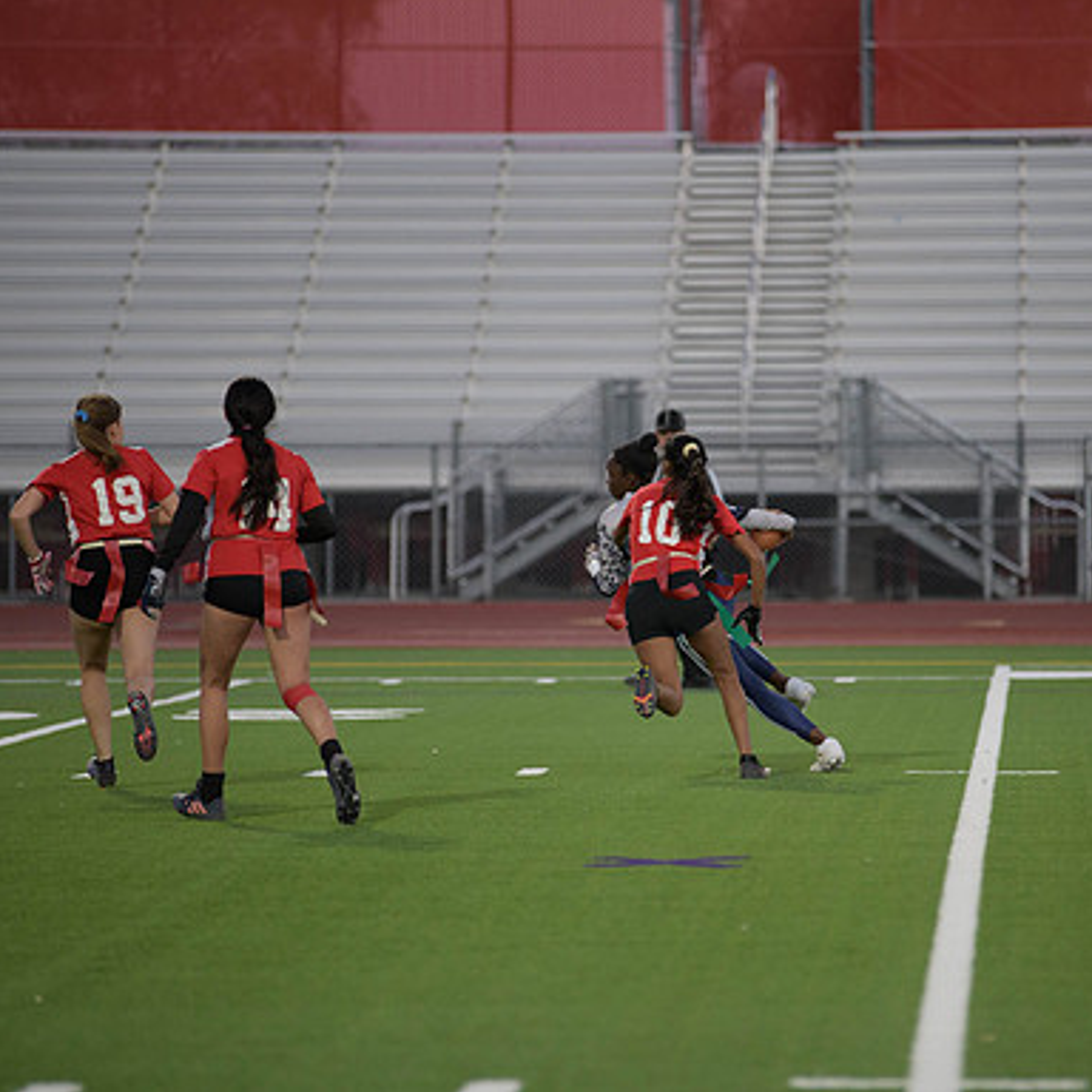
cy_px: 545
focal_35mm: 231
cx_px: 680
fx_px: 8244
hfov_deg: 7.6
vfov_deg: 7.6
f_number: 2.8
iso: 1000
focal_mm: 180
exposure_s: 1/640
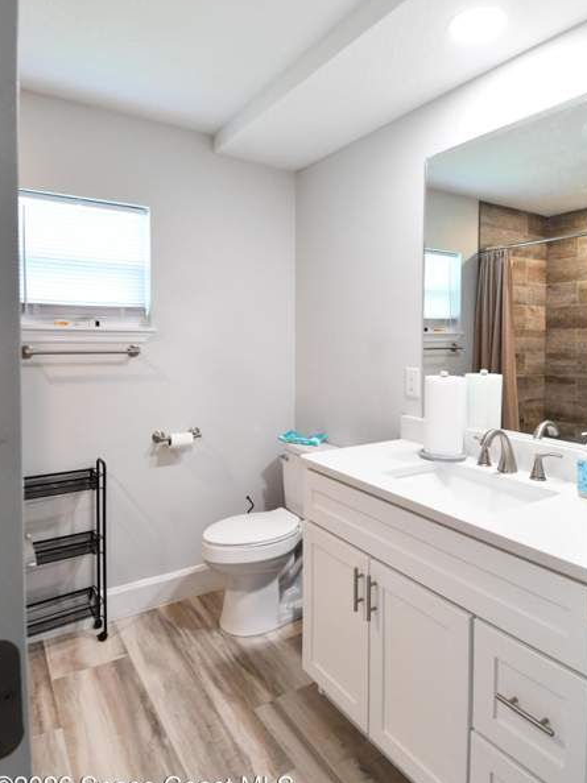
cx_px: 307
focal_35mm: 21
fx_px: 475
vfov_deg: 78.8
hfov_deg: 63.4
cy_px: 354
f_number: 6.3
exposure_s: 1/50
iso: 2000
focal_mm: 12
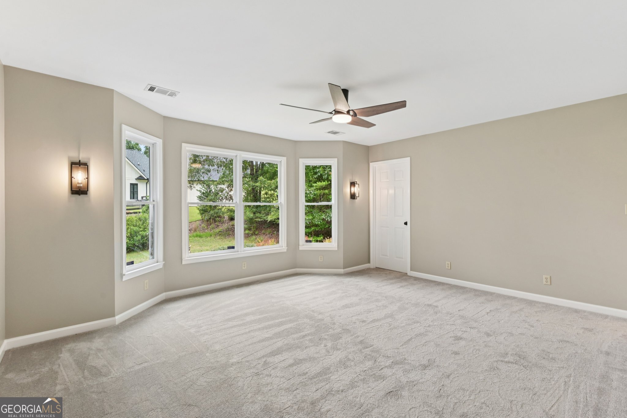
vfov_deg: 73.7
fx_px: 279
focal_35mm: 16
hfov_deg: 96.7
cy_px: 209
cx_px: 314
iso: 200
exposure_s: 1/40
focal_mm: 16
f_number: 8
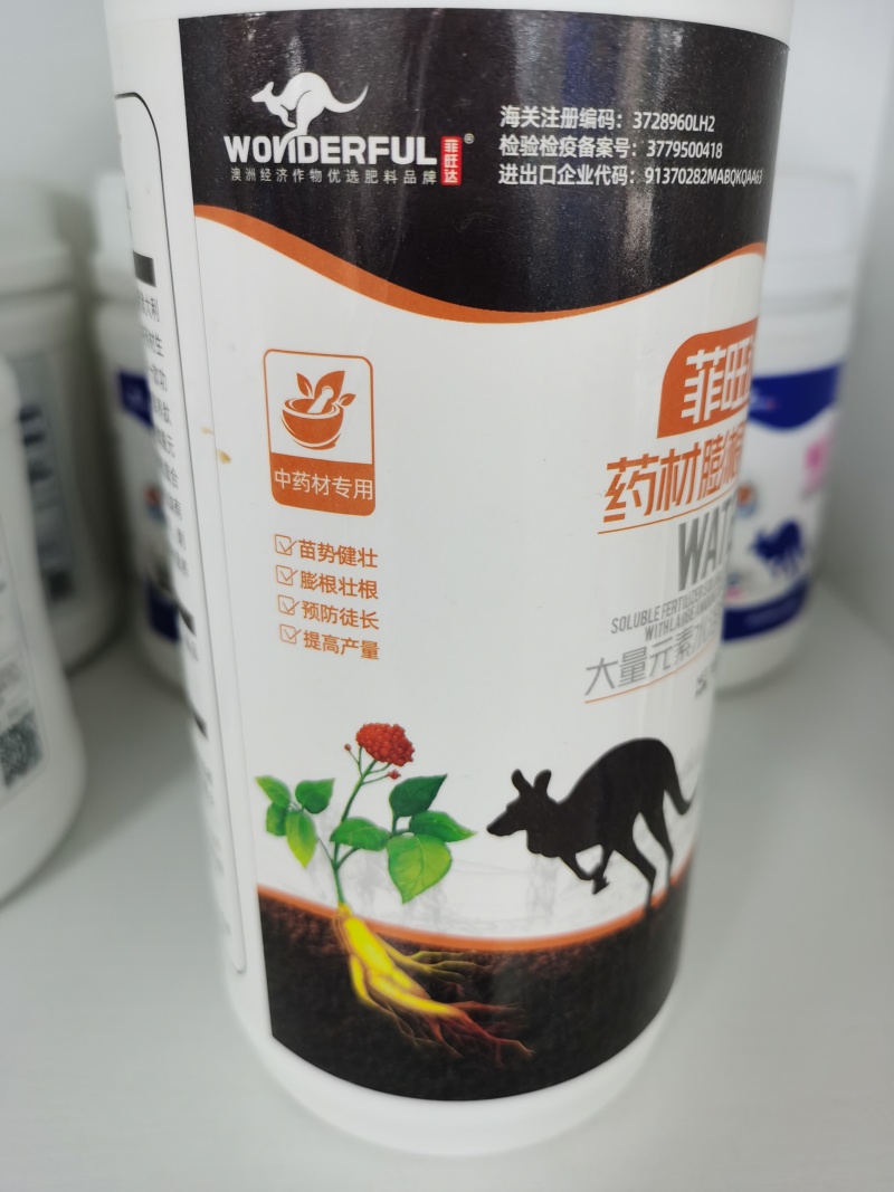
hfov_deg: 51.3
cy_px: 596
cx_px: 447
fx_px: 930
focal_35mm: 27
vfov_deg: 65.3
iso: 160
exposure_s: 1/60
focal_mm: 5.58
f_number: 1.8
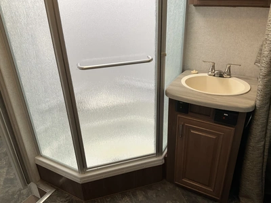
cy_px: 102
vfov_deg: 48.2
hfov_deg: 61.7
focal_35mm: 29
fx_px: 227
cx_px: 136
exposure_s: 1/122
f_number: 1.8
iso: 50
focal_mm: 3
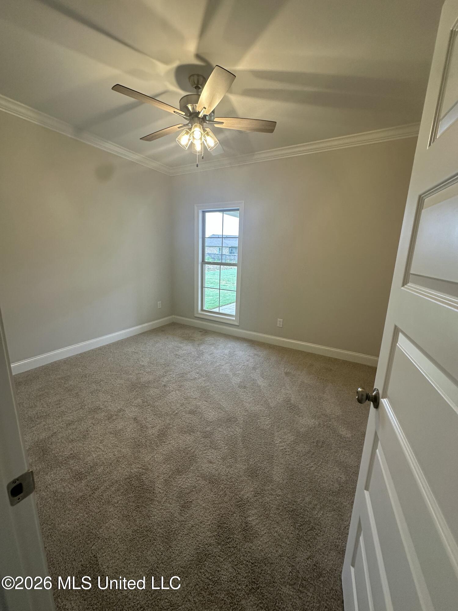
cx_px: 229
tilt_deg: -12.0
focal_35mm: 14
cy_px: 306
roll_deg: -2.2
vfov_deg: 102.1
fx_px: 247
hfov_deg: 85.7
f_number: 2.2
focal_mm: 2.22
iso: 160
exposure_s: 1/120
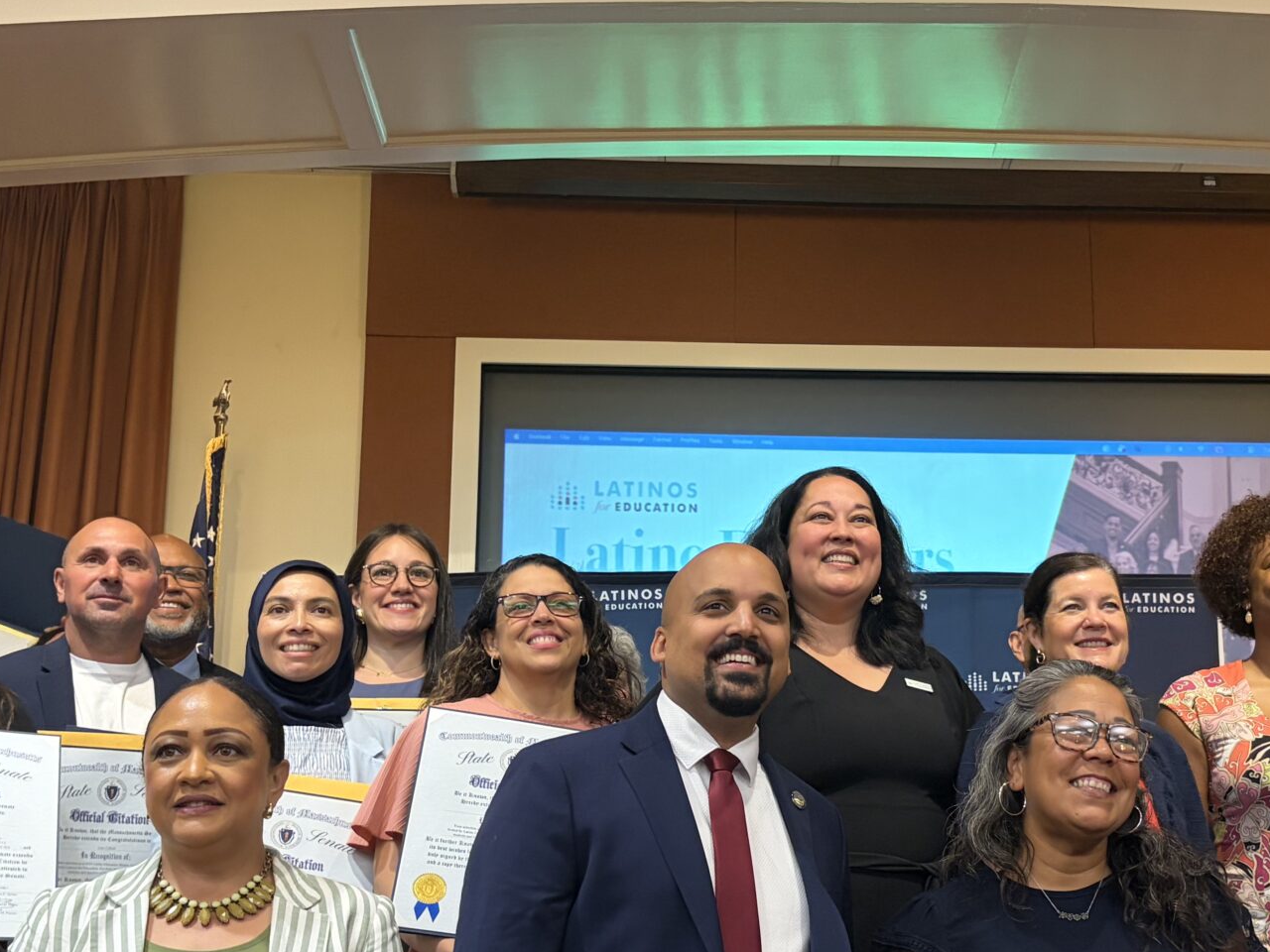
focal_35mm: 52
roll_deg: +1.5
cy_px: 580
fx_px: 1908
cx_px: 789
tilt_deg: +15.8
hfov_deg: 36.6
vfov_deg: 28.0
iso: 320
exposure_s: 1/60
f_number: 1.6
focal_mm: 5.96
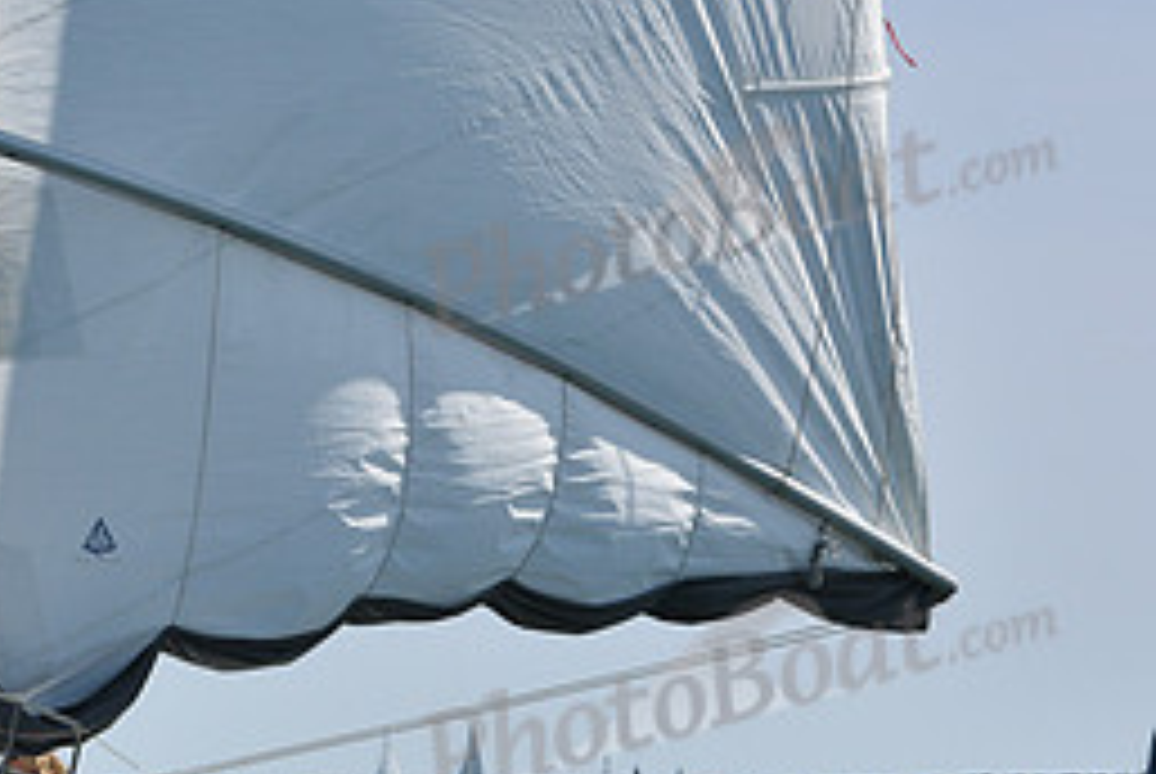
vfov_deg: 5.0
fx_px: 8840
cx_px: 193
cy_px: 515
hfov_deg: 7.5
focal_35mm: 275
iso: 320
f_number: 7.1
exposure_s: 1/800
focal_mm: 122
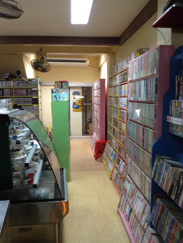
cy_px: 122
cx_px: 92
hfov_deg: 40.7
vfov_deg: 52.6
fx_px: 247
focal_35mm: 35
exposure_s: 1/20
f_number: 2.4
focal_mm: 4.28
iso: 320
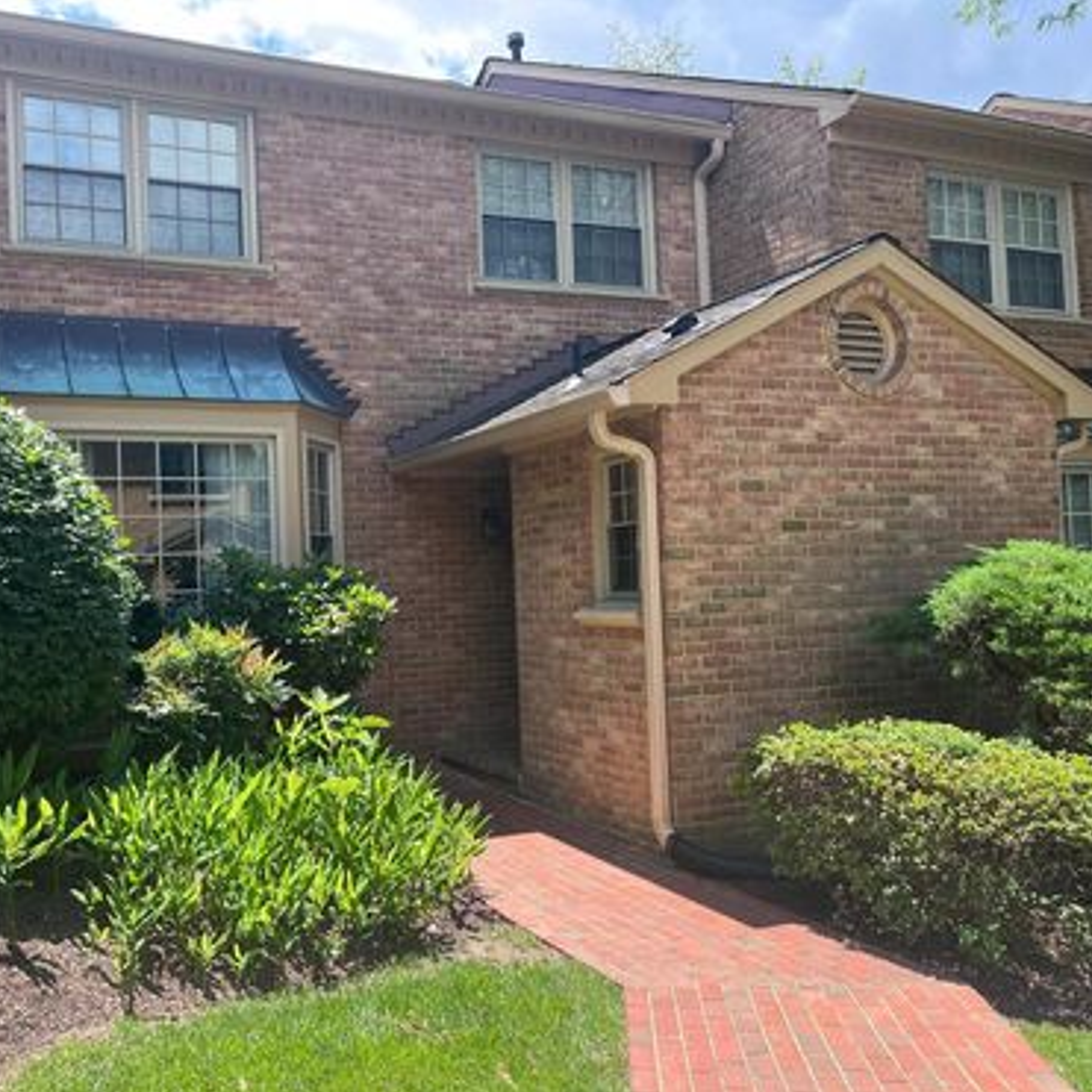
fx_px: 1106
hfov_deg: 52.1
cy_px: 549
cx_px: 424
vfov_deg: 52.5
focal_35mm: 31
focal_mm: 5.1
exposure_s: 1/852
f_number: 1.6
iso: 50
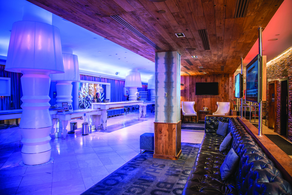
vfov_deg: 53.1
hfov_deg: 73.7
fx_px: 195
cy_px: 98
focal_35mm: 24
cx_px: 146
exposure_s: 1/1.25
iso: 80
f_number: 4.5
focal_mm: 24
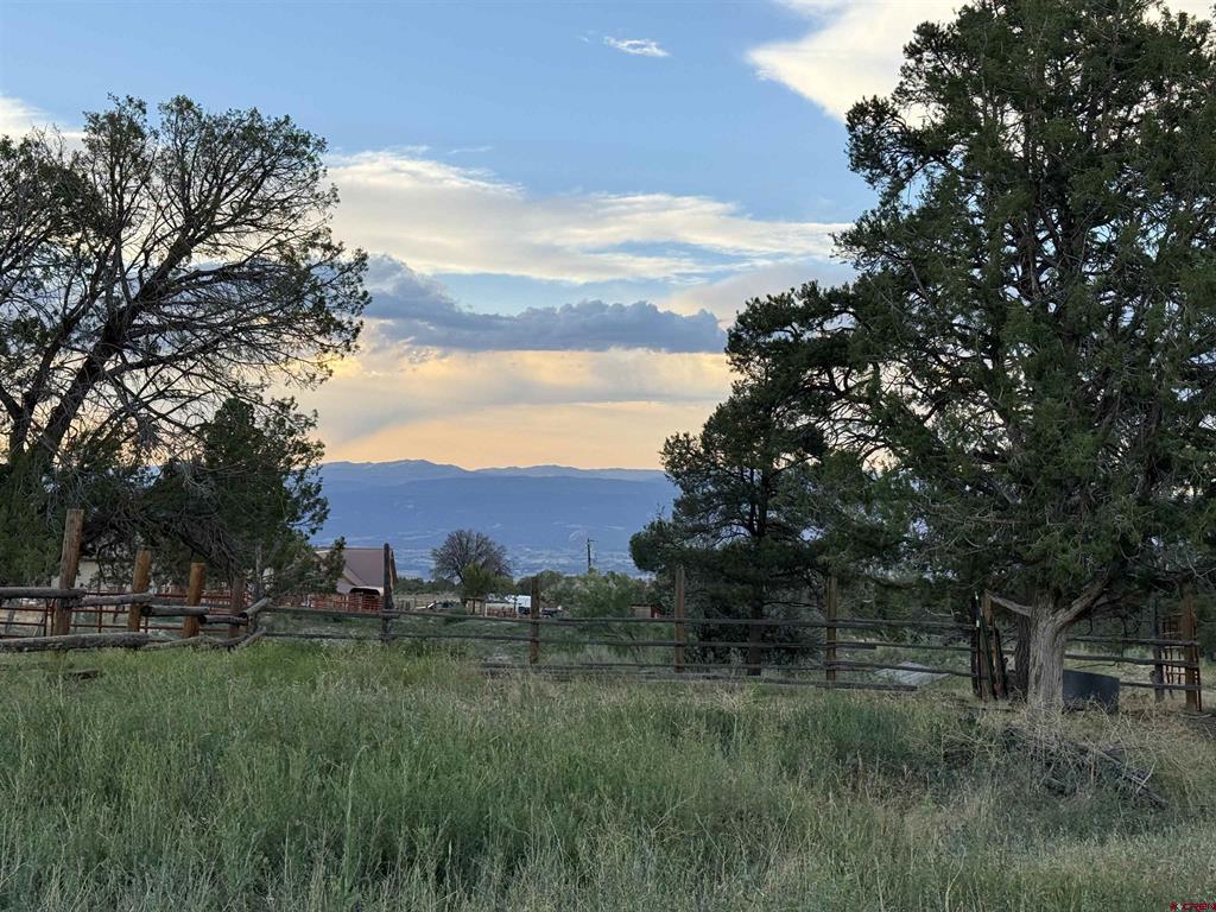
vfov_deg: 30.3
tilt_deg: +5.1
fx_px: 1686
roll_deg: -3.2
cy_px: 456
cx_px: 608
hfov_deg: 39.7
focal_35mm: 48
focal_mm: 6.76
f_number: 1.78
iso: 64
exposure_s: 1/828
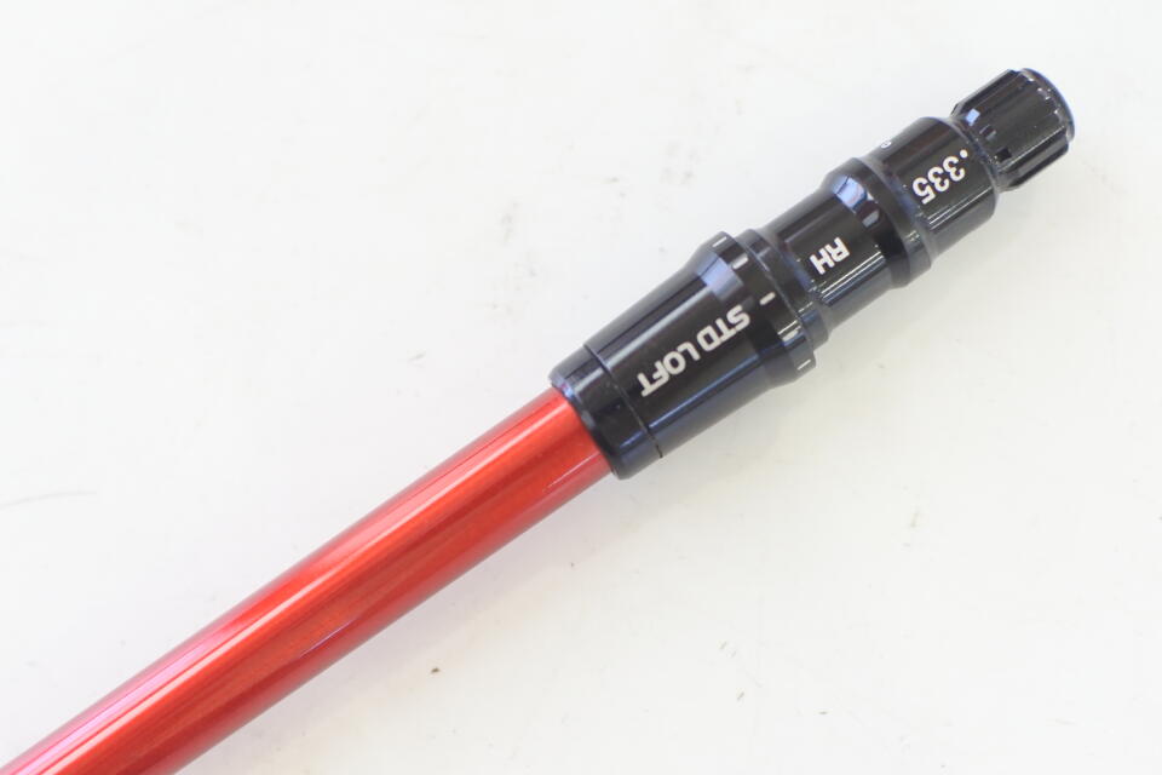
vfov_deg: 27.5
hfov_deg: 40.3
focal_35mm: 49
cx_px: 581
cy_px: 388
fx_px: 1581
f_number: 2.8
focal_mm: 18.5
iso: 800
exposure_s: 1/125
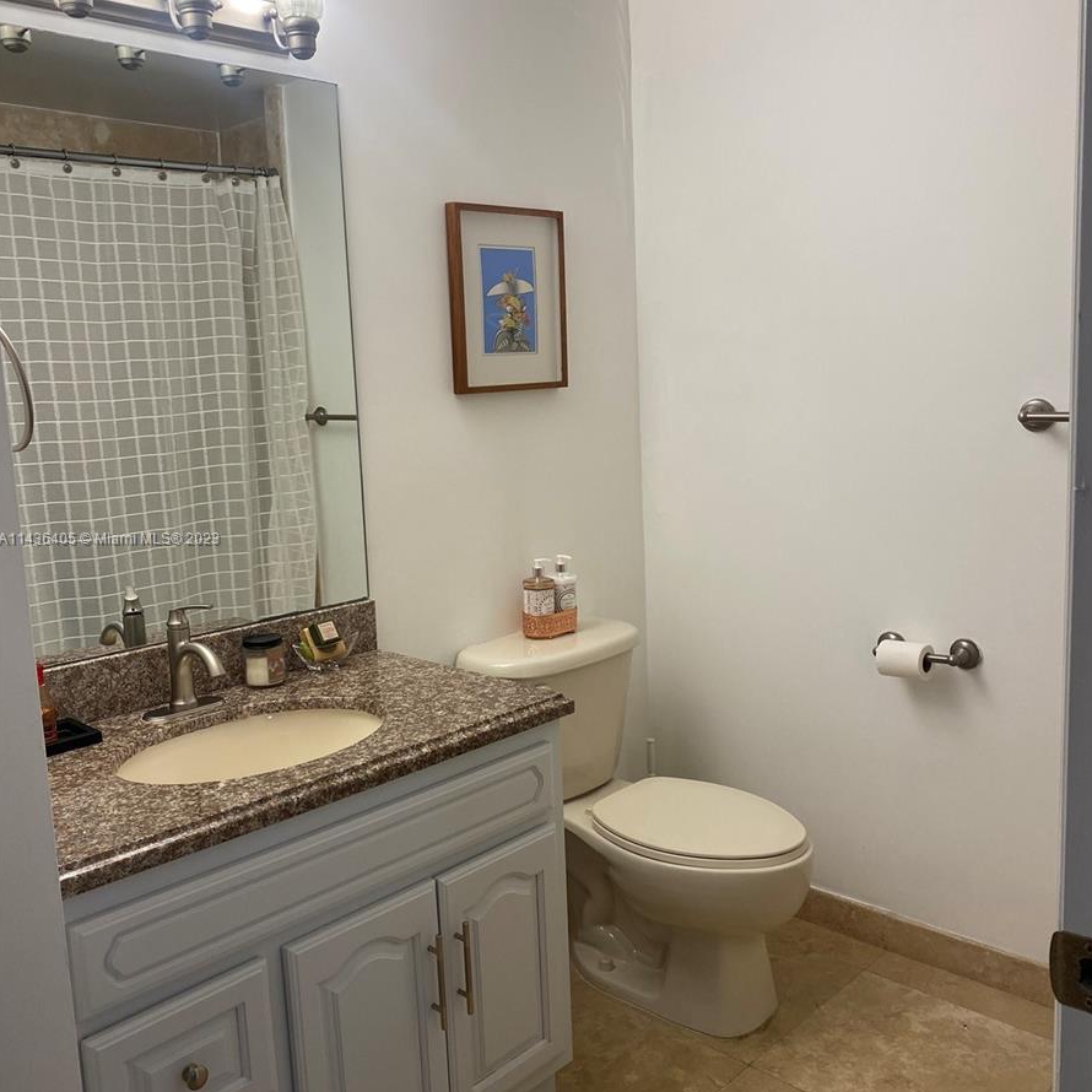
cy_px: 540
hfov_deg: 52.5
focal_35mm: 31
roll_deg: +1.7
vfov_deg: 52.5
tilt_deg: -7.6
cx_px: 547
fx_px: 1106
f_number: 1.8
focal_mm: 4.25
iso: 80
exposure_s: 1/120
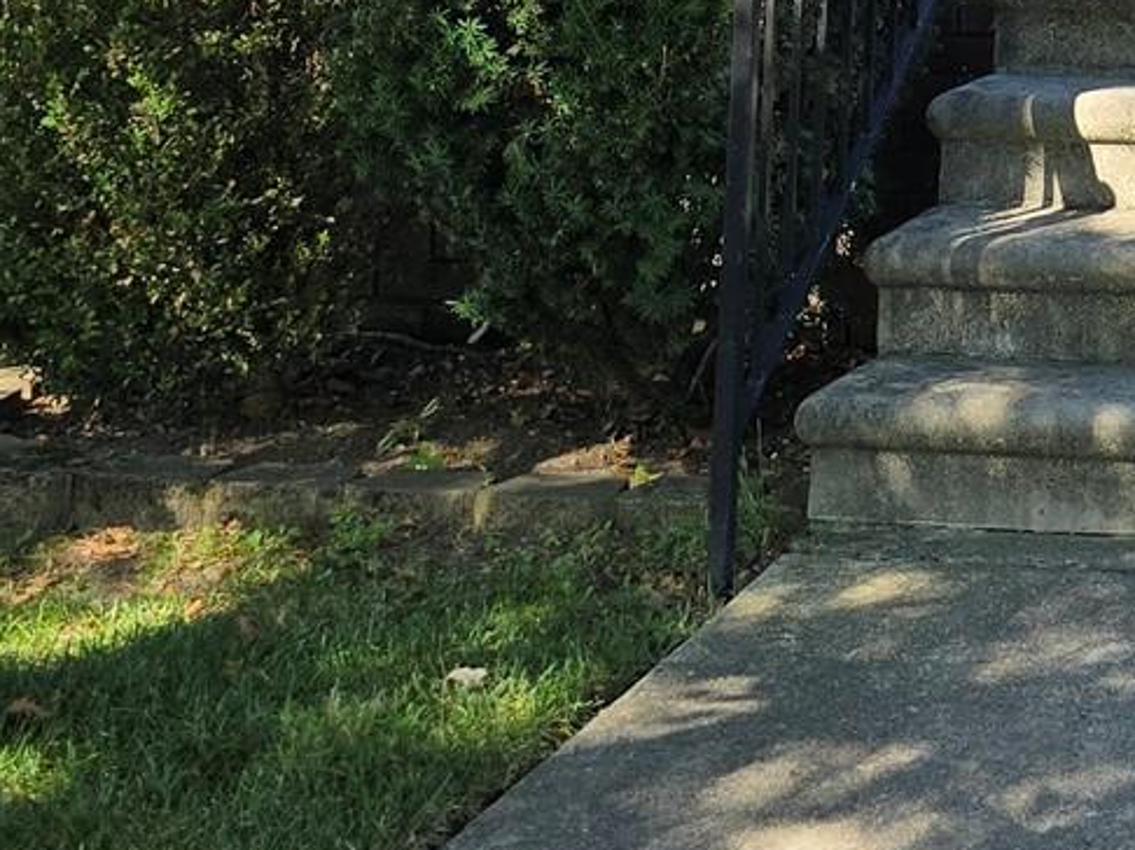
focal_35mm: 97
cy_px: -759
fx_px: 3179
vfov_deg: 13.4
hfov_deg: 18.5
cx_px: 1567
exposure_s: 1/225
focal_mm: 6.3
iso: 12
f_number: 1.7
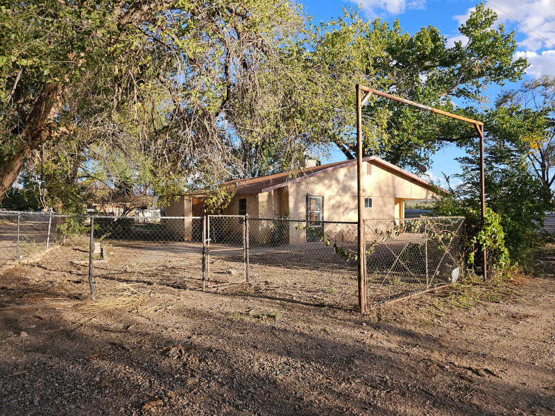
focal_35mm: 23
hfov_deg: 73.9
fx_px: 369
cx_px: 278
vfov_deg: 58.9
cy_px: 208
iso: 10
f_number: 1.7
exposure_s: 1/266
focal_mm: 6.3
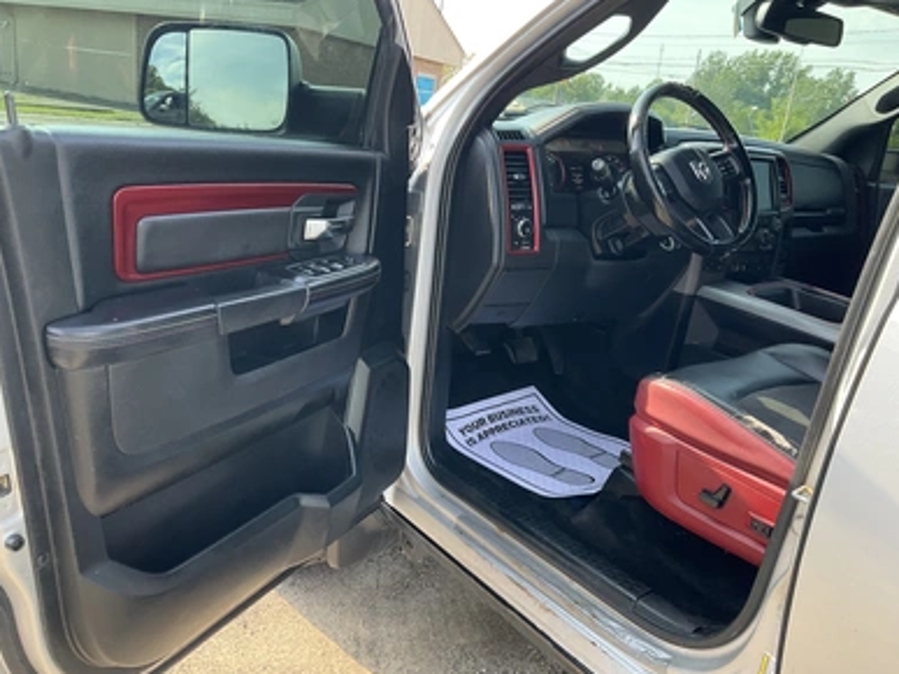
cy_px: 339
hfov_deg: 60.0
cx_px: 460
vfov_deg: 46.8
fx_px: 779
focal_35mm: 30
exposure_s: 1/172
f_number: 1.8
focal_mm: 3
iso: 25
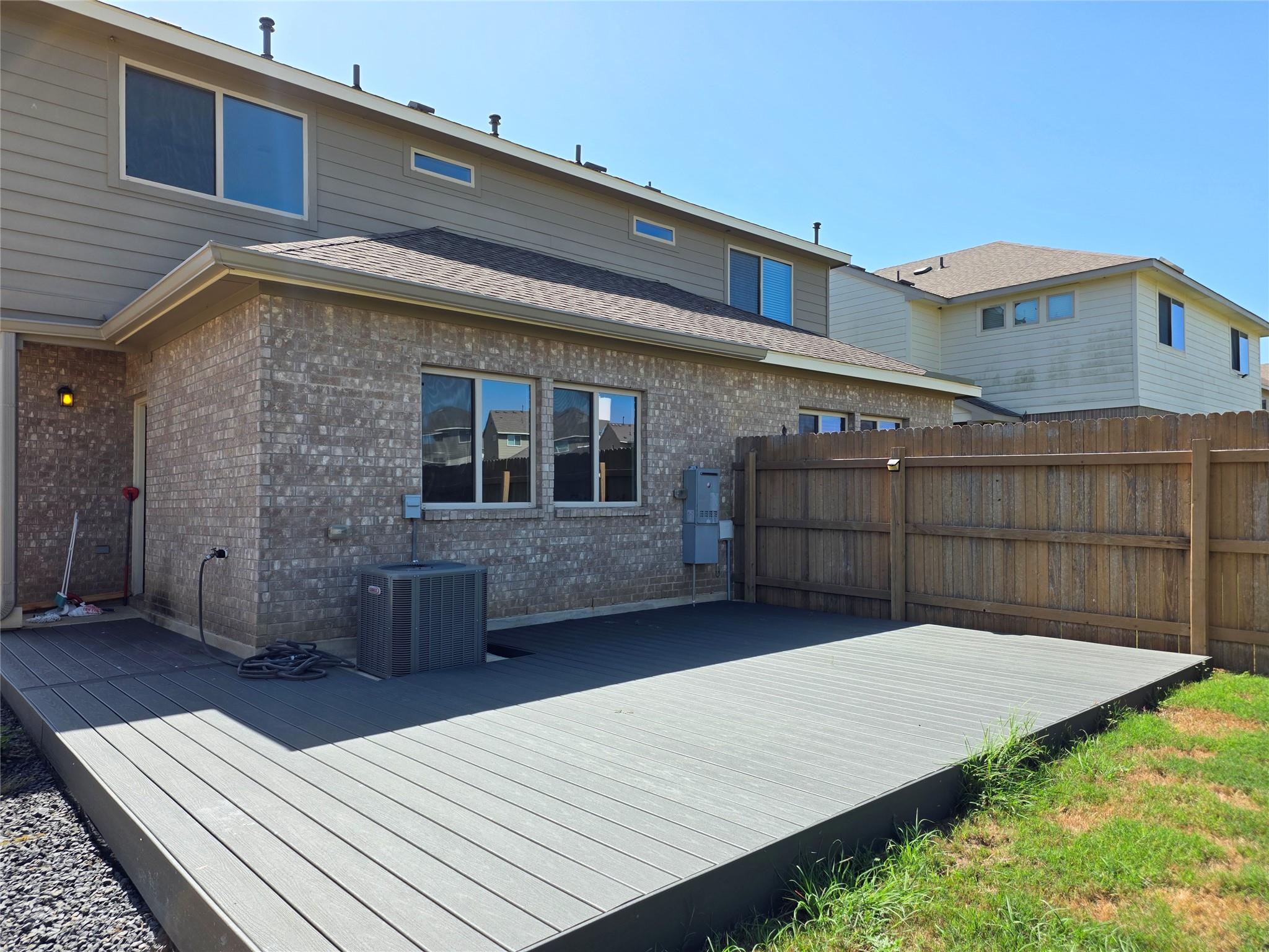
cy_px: 476
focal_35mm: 23
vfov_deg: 58.9
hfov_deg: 73.9
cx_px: 634
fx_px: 843
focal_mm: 6.25
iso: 80
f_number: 1.7
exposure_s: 1/2664
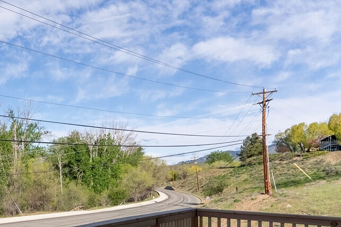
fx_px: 350
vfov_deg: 35.0
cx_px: -35
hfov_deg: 41.3
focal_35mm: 37
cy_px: 176
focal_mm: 14
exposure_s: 1/6400
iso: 100
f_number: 5.6
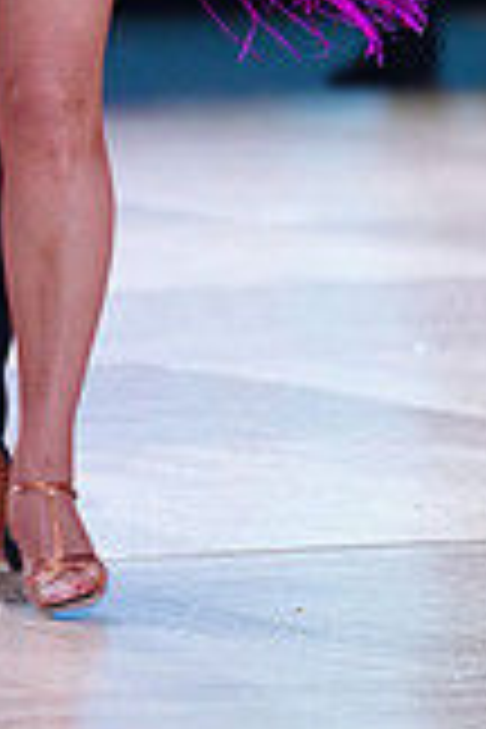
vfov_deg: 4.2
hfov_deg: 2.8
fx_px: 9841
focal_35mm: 486
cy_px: -320
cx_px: 25
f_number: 2.8
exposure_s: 1/500
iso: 1250
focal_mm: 136
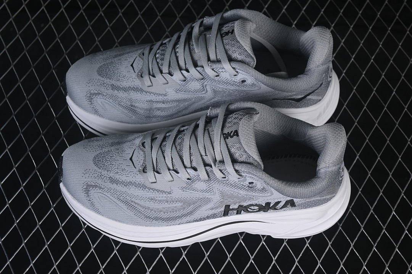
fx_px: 858
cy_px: 137
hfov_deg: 27.0
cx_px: 206
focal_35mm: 75
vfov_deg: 18.2
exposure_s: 1/60
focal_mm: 50
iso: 160
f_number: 7.1
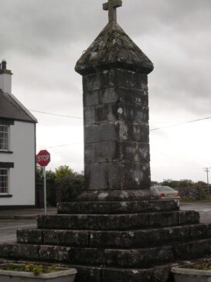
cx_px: 101
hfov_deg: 19.9
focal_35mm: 74
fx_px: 602
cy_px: 134
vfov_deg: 26.4
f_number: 3.4
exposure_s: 1/264
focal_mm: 9.1
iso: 50
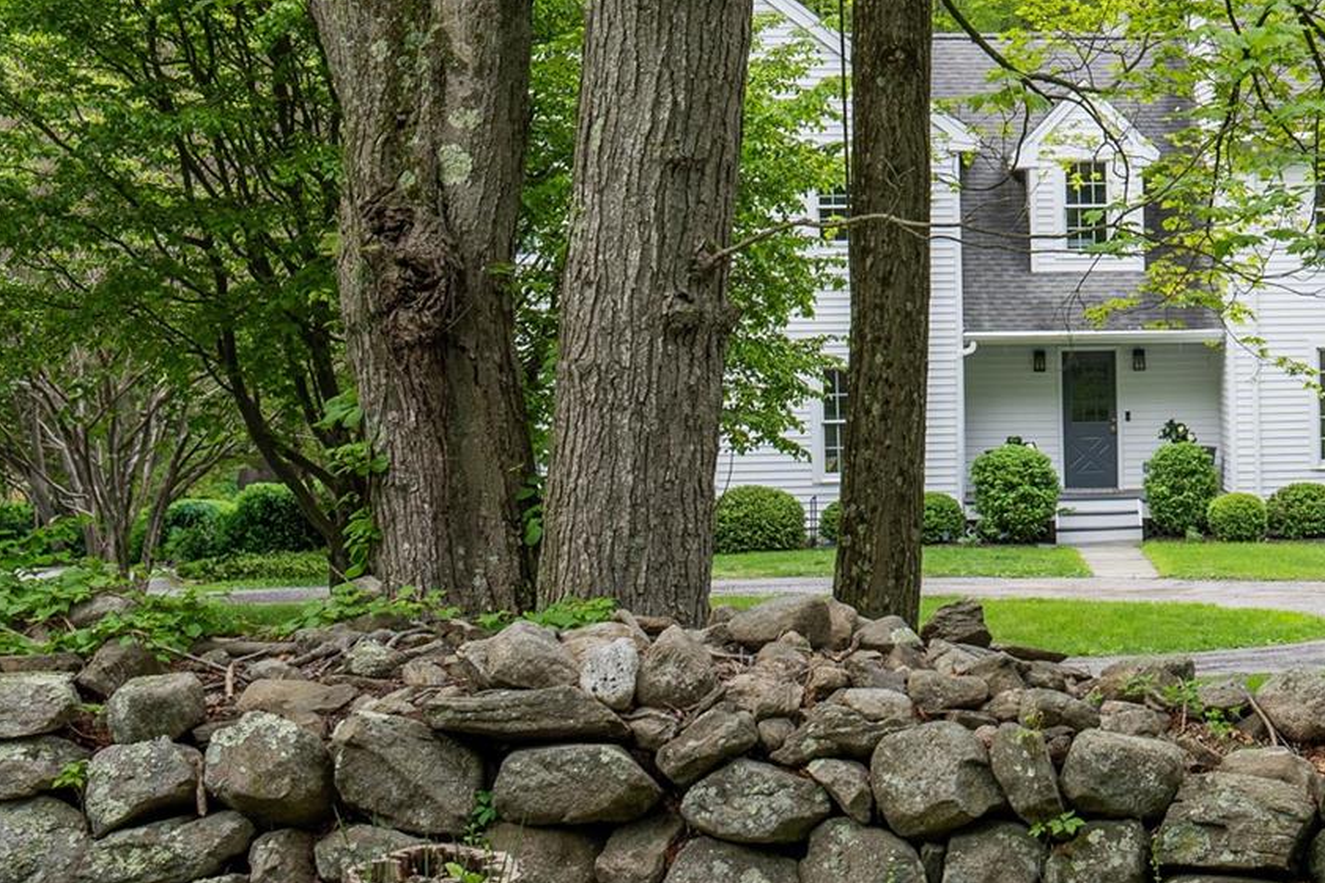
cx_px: 1605
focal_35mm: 107
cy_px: 299
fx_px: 3937
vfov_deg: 12.8
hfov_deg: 18.1
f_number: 7.1
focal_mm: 44
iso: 250
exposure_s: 1/125
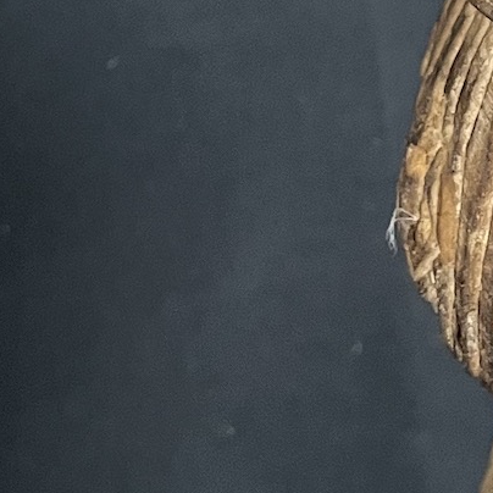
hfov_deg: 12.8
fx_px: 2014
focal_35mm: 125
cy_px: -627
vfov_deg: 11.8
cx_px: 865
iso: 250
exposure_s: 1/50
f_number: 1.6
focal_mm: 5.1
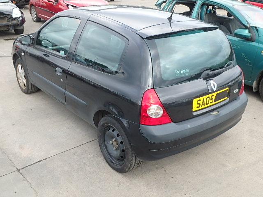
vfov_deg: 39.7
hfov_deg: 51.4
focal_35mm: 36
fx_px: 274
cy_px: 98
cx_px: 132
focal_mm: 6.4
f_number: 5
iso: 125
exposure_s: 1/80
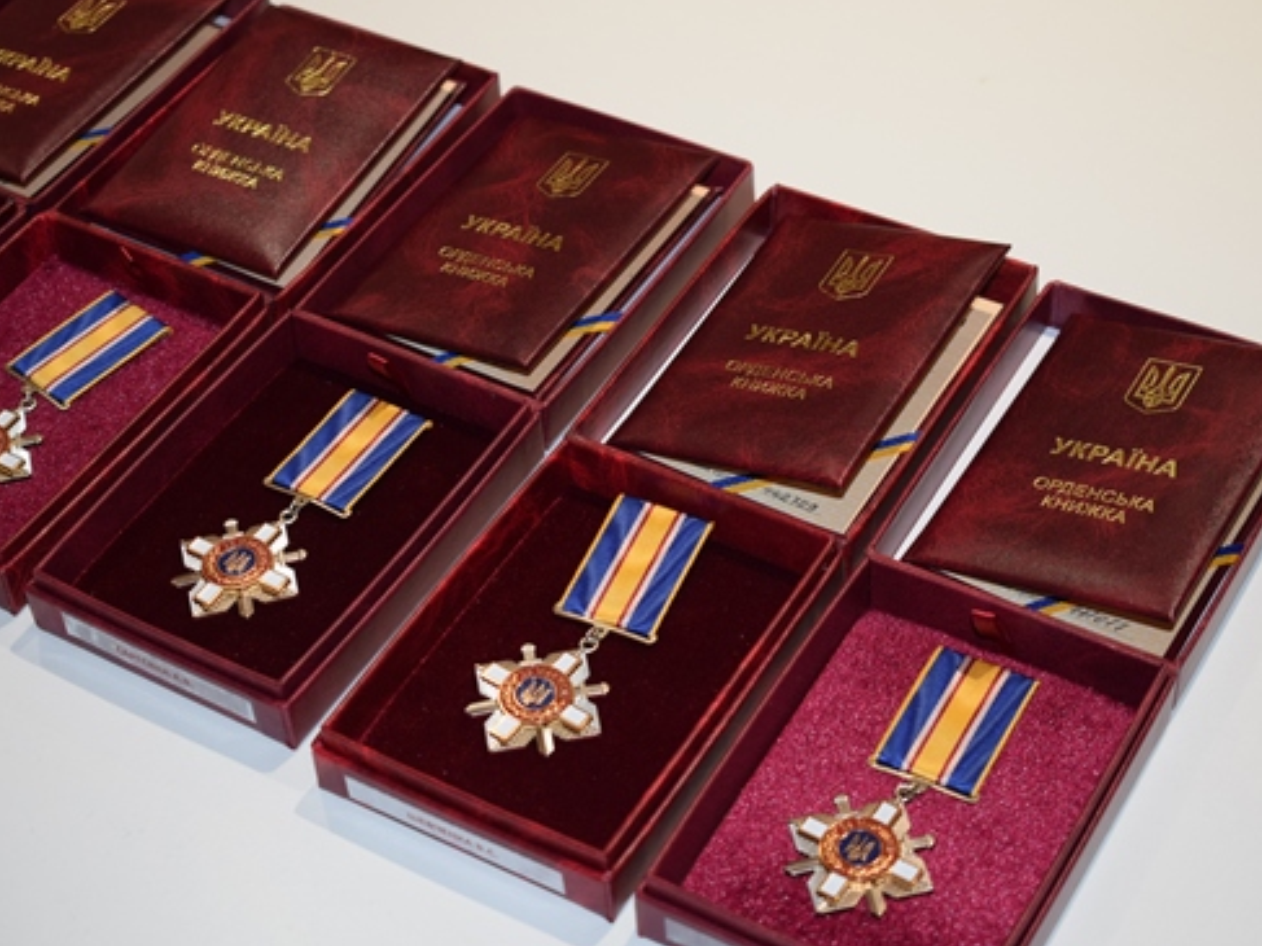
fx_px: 2734
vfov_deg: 19.6
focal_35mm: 75
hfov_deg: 26.0
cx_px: 557
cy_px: 472
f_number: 5.3
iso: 900
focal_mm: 46
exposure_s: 1/60
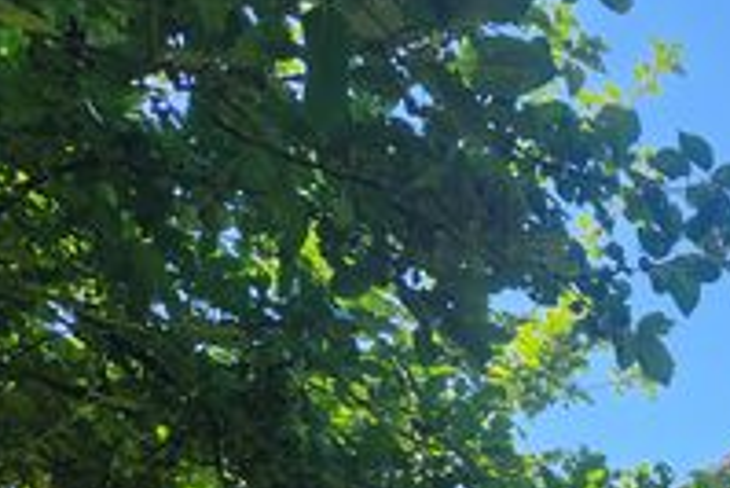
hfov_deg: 24.5
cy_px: 723
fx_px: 1461
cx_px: 943
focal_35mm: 72
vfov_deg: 17.2
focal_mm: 5.4
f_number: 1.8
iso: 20
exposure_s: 1/471
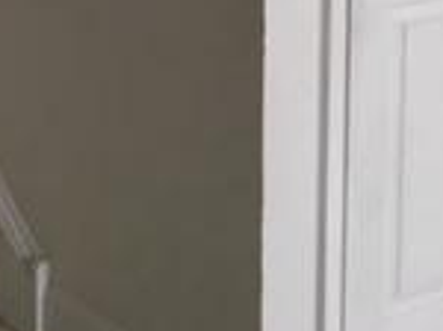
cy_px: -346
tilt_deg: -4.3
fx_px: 1584
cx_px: -316
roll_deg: +0.7
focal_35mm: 124
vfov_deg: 10.8
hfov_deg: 14.3
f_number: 2.2
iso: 64
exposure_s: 1/30
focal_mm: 4.15
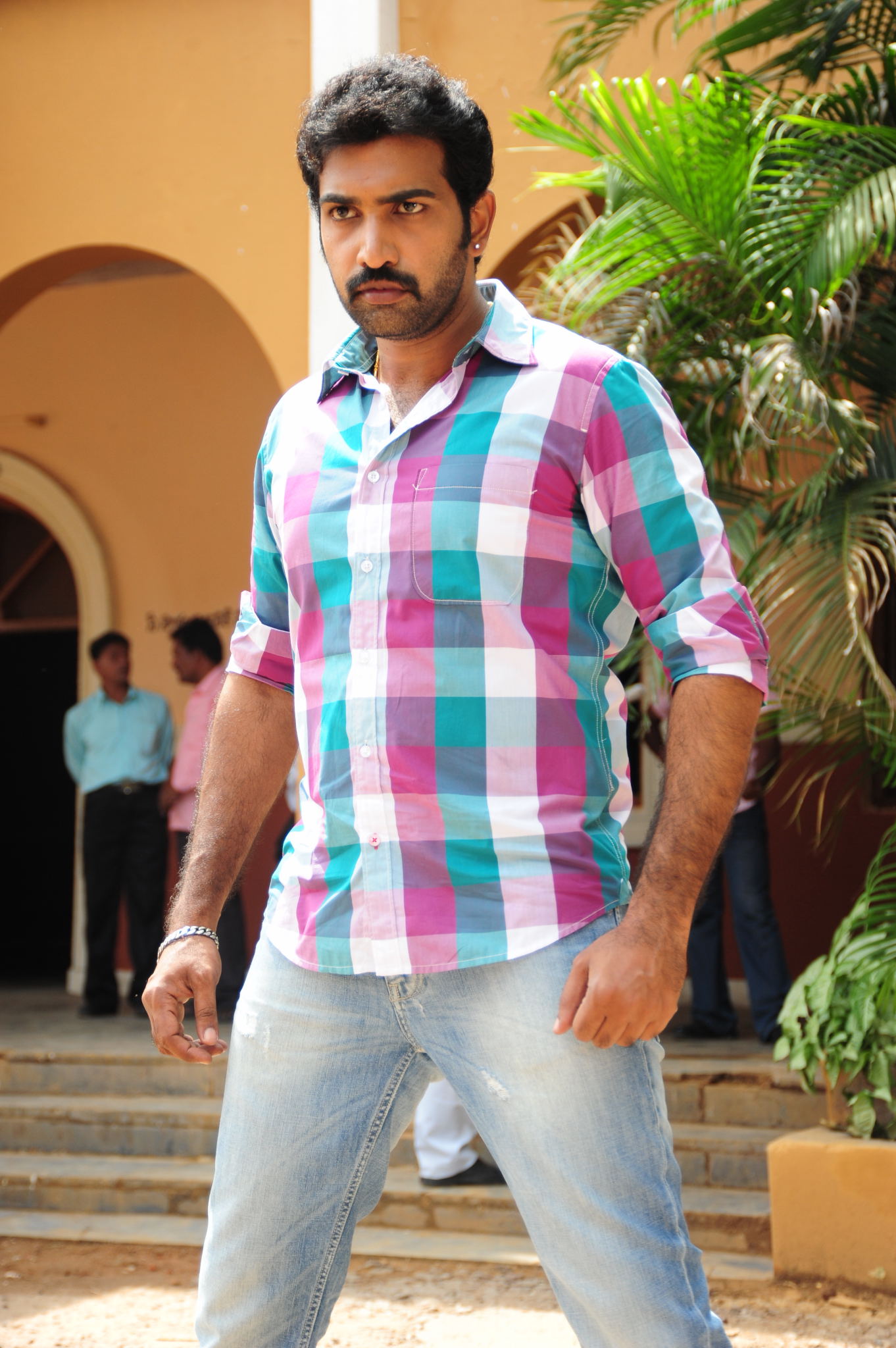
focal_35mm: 70
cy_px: 674
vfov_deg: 28.9
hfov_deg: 19.4
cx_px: 448
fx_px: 2618
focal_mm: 70
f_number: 5.3
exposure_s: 1/400
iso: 500
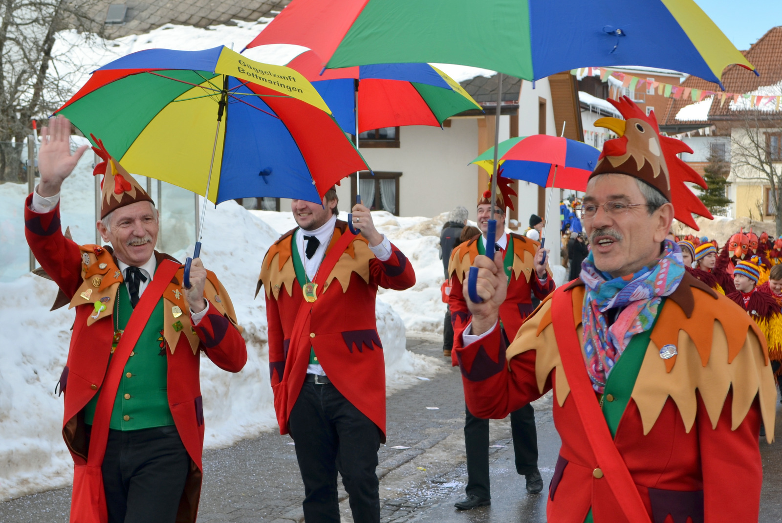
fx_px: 1109
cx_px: 391
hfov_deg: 38.8
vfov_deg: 26.5
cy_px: 262
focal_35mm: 51
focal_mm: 34
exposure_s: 1/200
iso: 100
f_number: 7.1
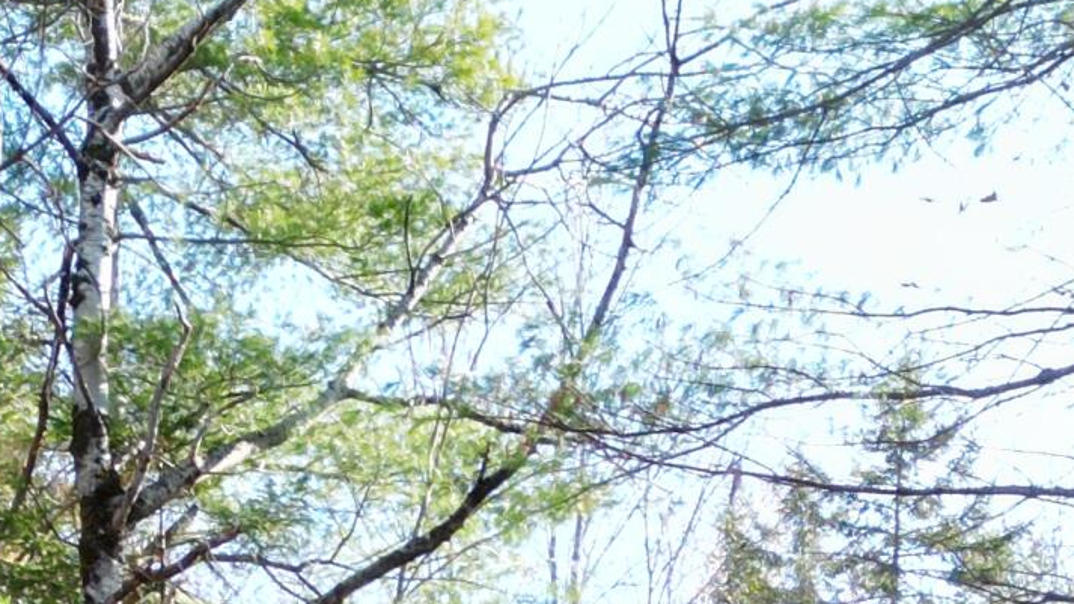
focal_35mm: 110
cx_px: 551
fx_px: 3132
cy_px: 1672
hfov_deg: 19.5
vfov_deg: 9.3
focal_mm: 6.72
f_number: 1.7
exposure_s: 1/640
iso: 160
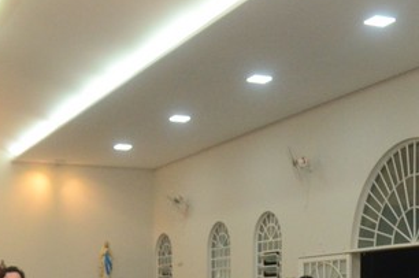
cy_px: 366
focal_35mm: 79
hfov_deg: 25.7
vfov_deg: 16.3
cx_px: 177
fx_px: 918
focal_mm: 18
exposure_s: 1/200
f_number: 5
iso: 2500
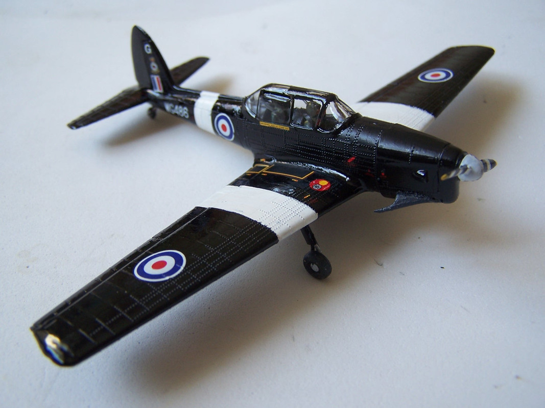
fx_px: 598
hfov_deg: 49.0
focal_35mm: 38
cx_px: 272
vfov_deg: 37.7
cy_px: 204
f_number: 2.8
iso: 80
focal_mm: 6.3
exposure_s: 1/60
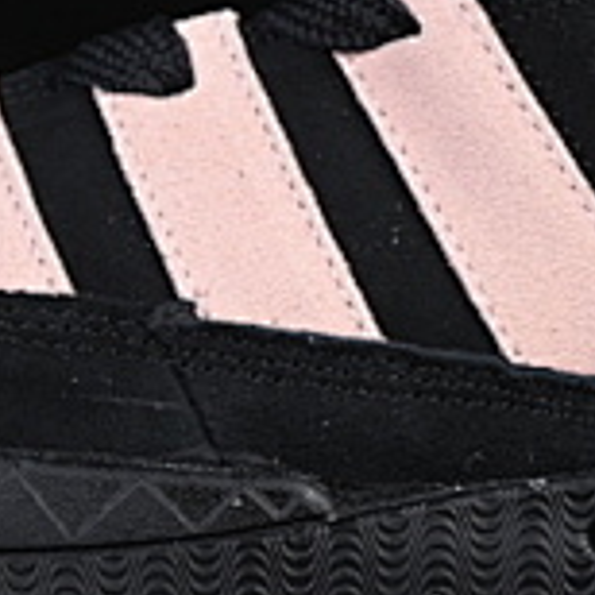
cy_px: 75
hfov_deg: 5.3
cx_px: 410
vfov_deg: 5.3
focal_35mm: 332
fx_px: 6456
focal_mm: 50
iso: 160
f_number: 6.3
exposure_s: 1/80
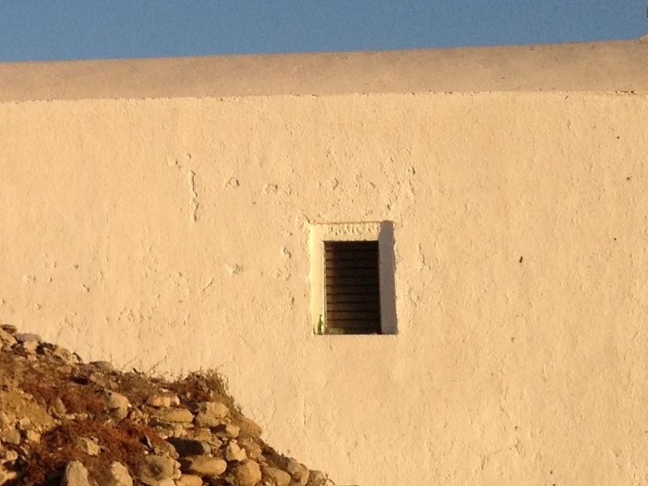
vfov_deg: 11.3
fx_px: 2452
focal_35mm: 131
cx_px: -426
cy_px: 294
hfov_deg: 13.8
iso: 50
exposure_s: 1/1255
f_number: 2.4
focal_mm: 4.28
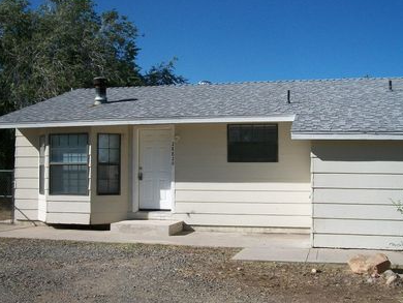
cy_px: 166
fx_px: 478
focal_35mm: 41
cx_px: 220
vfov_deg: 35.1
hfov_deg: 45.7
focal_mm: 5.7
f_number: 5.5
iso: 80
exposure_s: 1/500
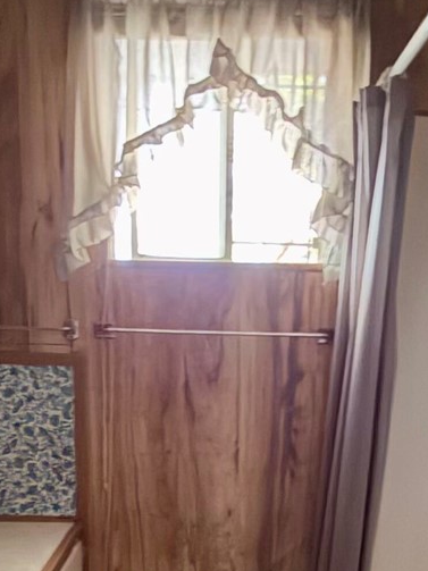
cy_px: 621
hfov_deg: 25.6
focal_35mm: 57
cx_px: 249
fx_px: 940
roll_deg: -1.6
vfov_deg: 30.4
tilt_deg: -16.5
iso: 1250
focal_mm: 2.22
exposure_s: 1/8
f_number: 2.2
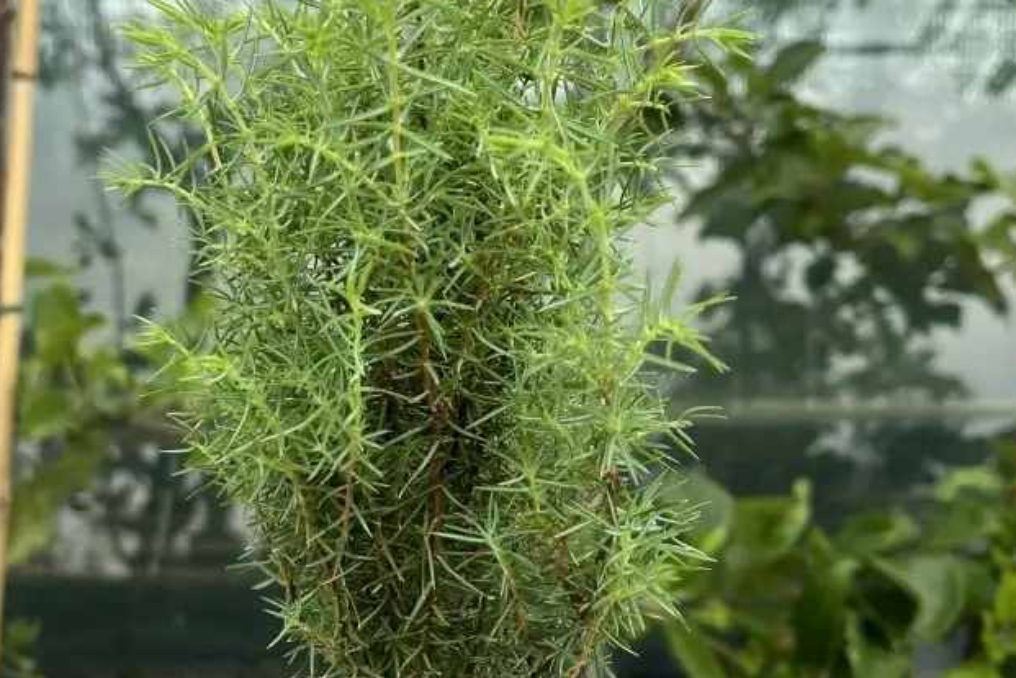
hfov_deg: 41.9
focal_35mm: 47
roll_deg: -0.4
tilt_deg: -6.8
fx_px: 1326
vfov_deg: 28.4
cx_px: 471
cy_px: 478
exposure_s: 1/542
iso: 50
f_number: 1.6
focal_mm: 5.1
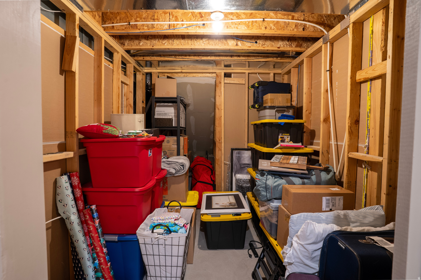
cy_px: 140
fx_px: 199
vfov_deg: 70.4
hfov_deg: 93.3
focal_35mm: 17
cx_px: 210
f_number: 8
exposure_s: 1/6
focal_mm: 17
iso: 1000
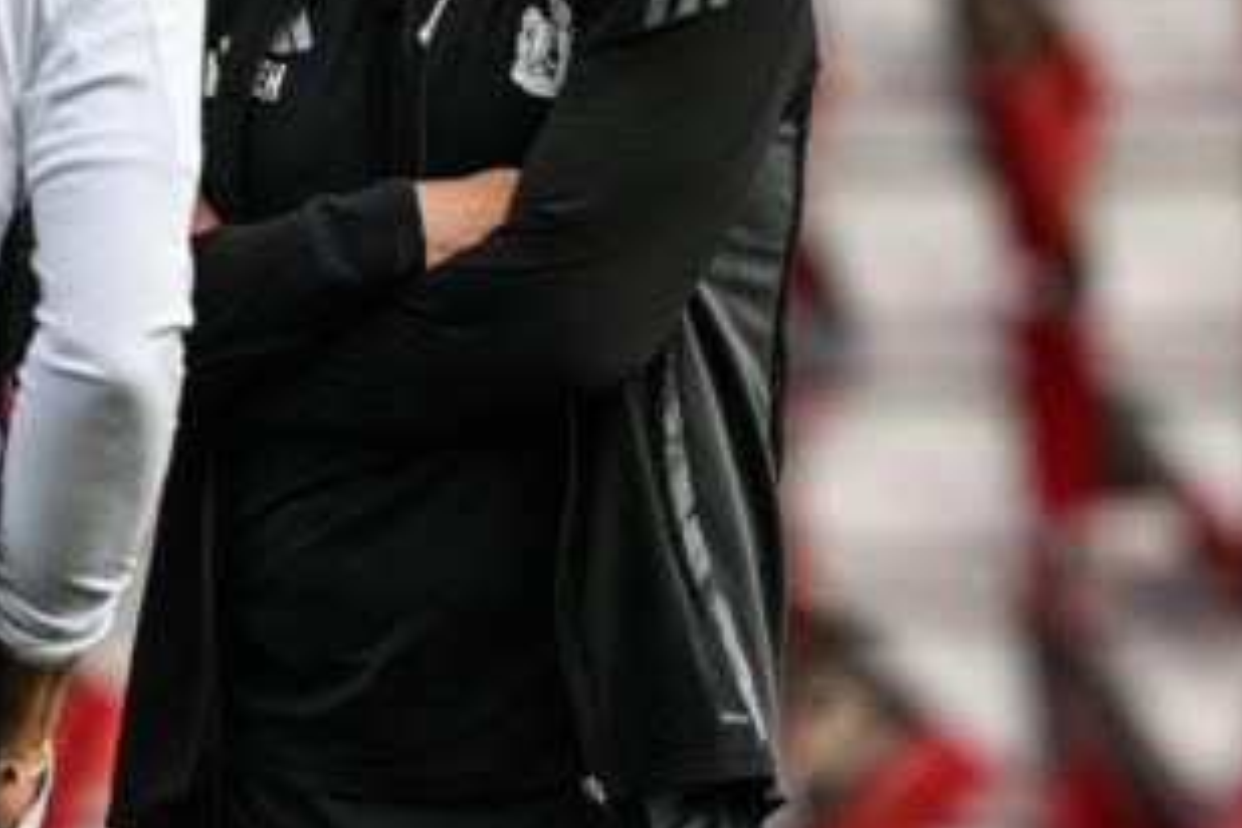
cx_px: -125
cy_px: -121
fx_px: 46847
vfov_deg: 1.0
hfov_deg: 1.5
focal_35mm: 1358
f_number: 8
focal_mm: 560
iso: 500
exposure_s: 1/800
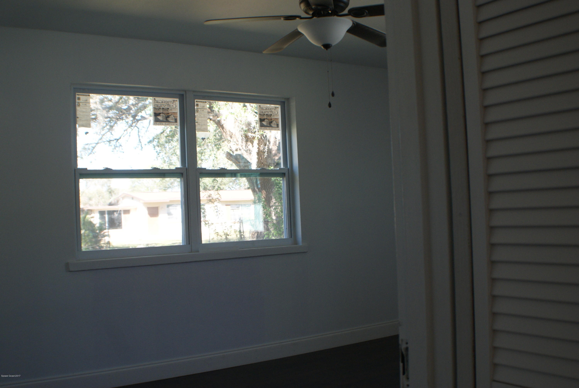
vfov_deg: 16.6
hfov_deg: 24.6
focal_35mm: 82
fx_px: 1328
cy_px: 194
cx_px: 290
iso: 400
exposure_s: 1/100
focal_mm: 55
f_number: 5.6
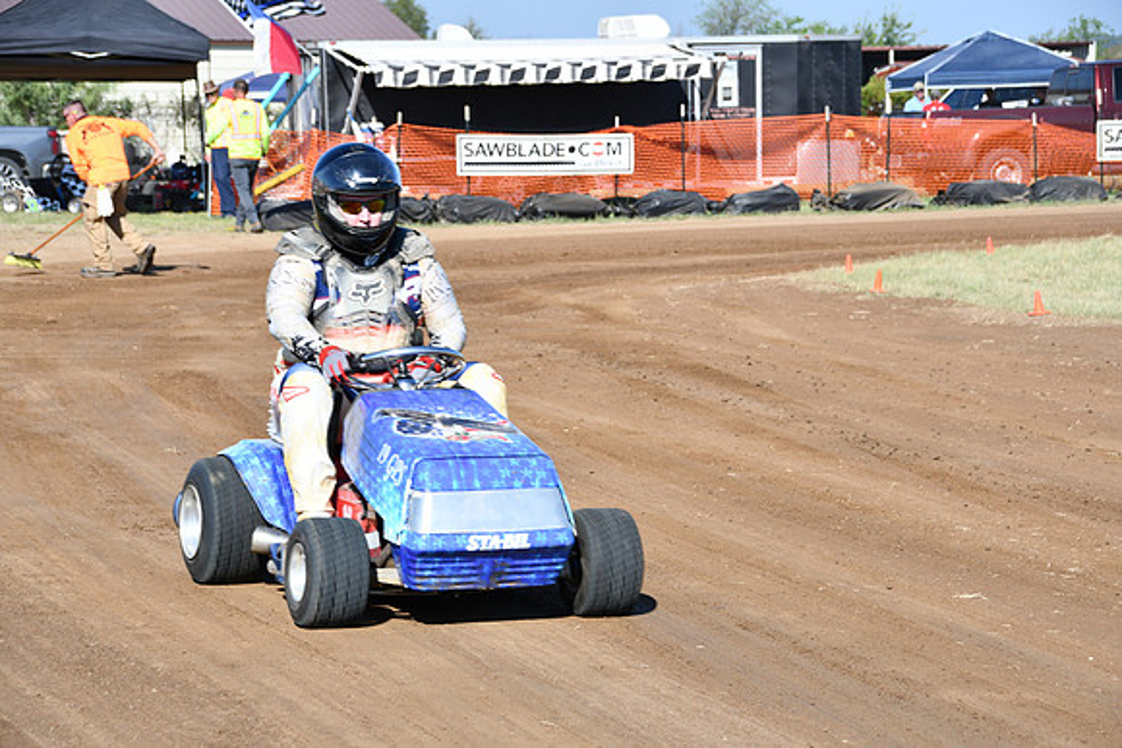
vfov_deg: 12.2
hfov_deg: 18.3
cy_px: 374
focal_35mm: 112
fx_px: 3491
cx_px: 561
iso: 125
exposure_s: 1/250
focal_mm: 75
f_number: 8
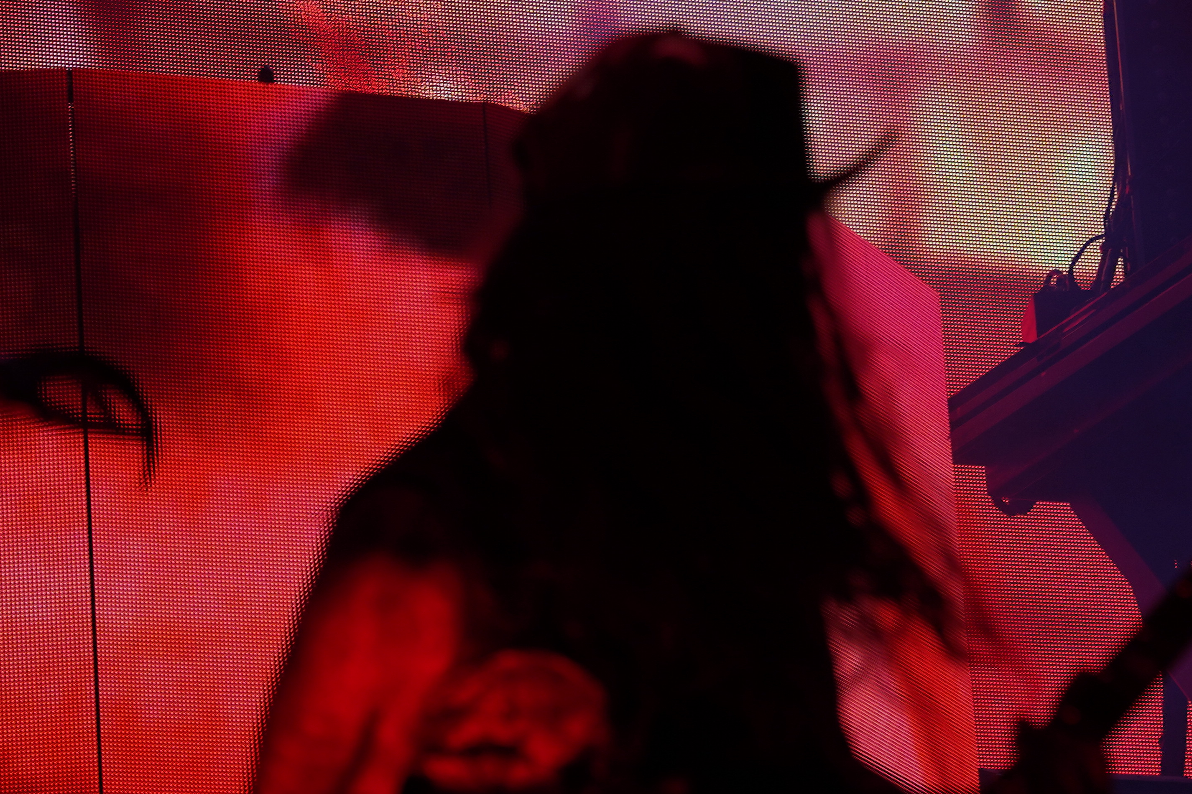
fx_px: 7316
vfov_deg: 6.2
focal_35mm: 221
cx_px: 863
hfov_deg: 9.3
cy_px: 210
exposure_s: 1/160
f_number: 4.5
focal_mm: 105
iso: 100
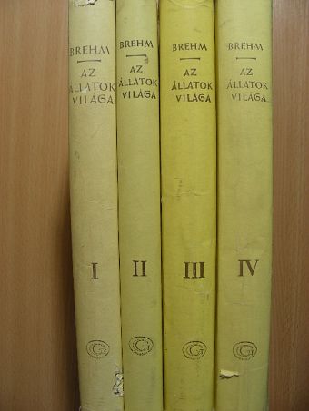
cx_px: 154
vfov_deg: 49.0
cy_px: 206
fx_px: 452
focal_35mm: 38
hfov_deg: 37.7
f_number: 3.5
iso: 50
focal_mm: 6.3
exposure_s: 1/42
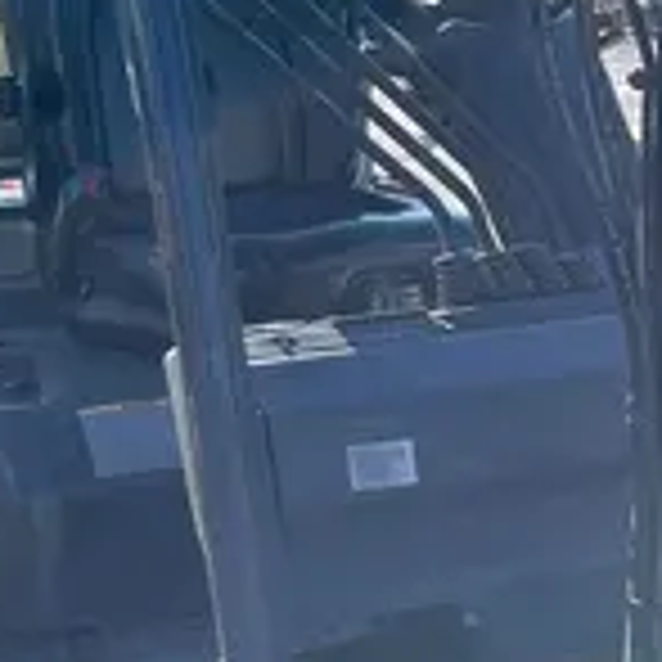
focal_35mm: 115
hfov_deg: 15.1
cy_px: 606
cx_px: 468
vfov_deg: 15.0
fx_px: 2488
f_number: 1.6
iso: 50
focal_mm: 5.1
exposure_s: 1/1517
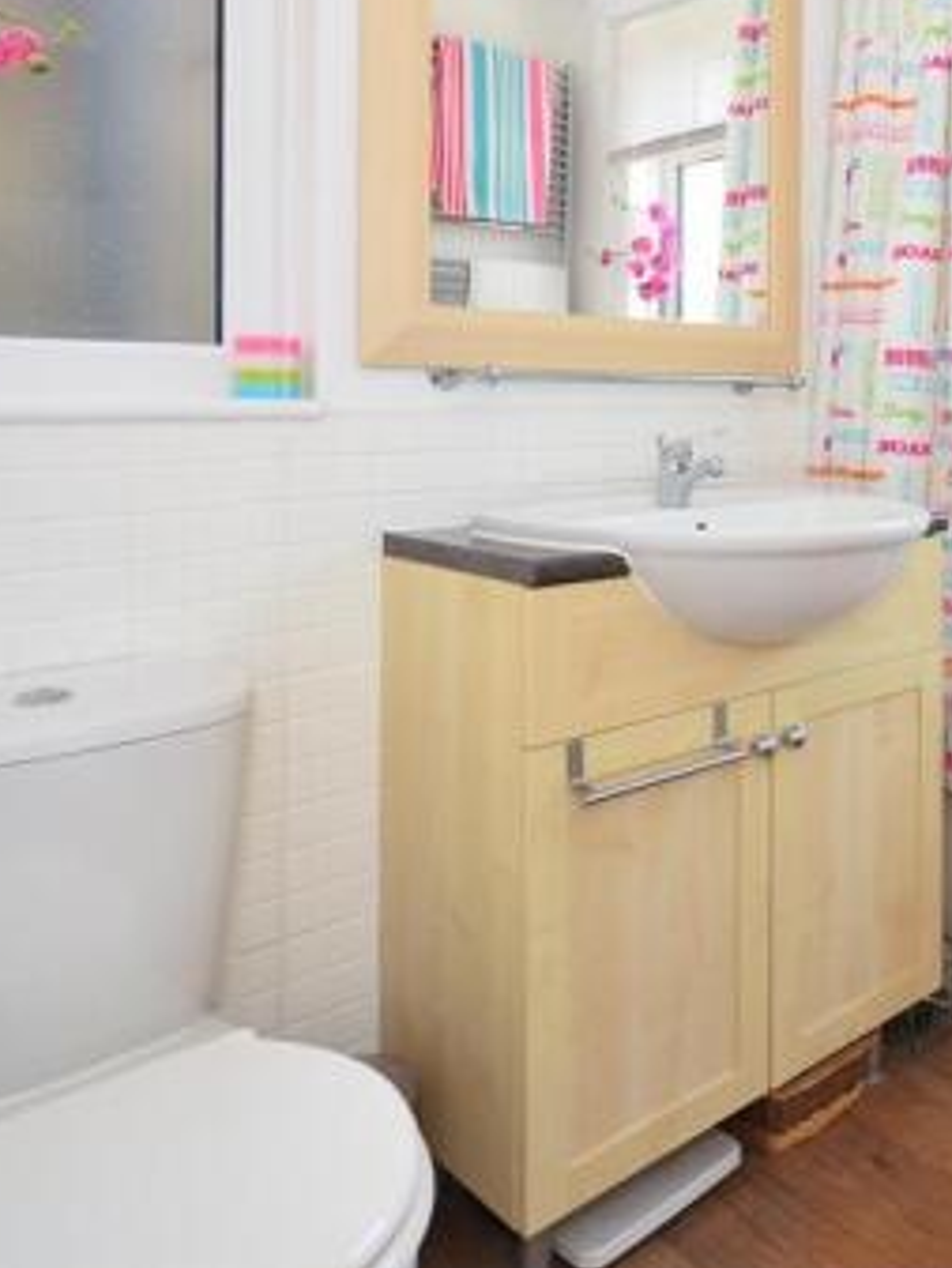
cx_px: 933
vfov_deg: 62.3
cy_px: 457
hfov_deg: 43.3
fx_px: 1026
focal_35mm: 28
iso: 200
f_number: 5
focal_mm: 10
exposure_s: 1/40
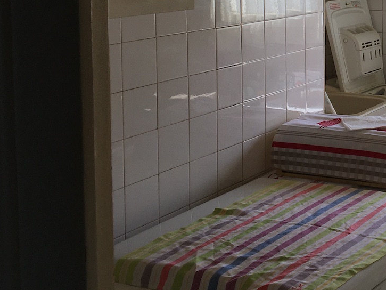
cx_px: 444
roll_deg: +0.1
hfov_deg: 24.8
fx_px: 803
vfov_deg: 19.9
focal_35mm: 72
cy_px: 9
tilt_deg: -4.9
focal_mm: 4.15
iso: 25
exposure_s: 1/141
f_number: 2.2
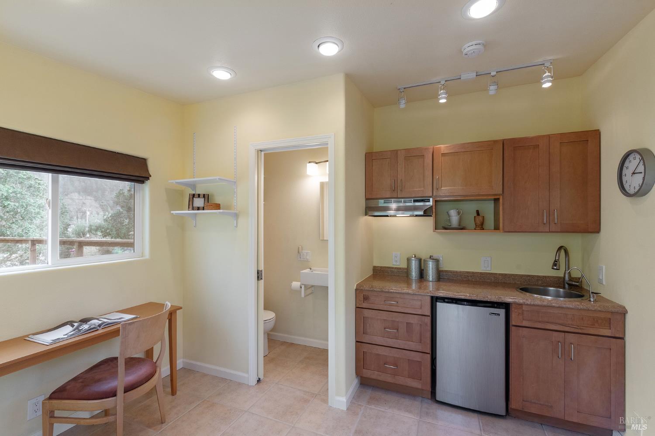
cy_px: 218
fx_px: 273
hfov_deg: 100.4
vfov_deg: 77.3
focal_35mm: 15
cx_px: 328
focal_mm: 15
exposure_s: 1/60
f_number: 9
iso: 500
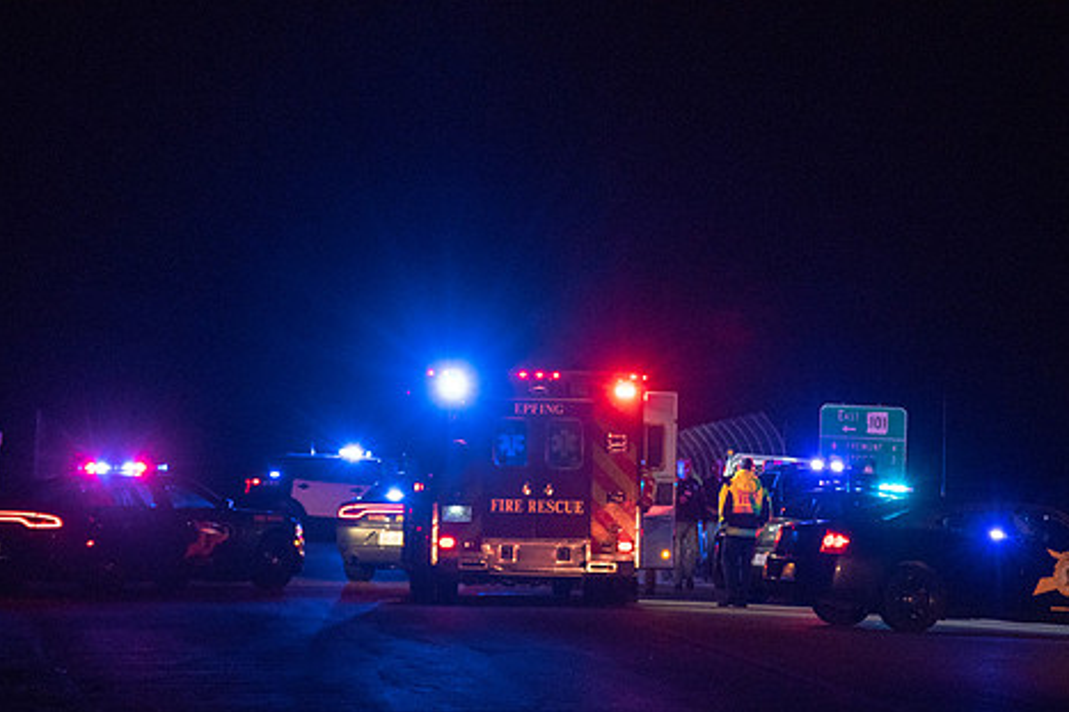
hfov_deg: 10.0
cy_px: 441
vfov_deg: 6.7
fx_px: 6085
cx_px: 584
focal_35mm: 205
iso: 2000
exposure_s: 1/320
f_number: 4.5
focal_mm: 110
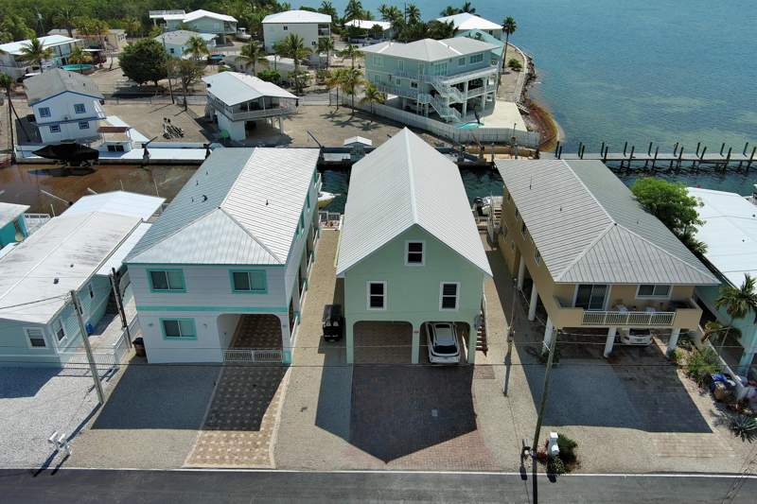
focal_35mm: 29
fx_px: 610
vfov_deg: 44.9
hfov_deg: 63.7
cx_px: 378
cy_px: 252
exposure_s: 1/2833
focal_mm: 10.57
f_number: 2.8
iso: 100
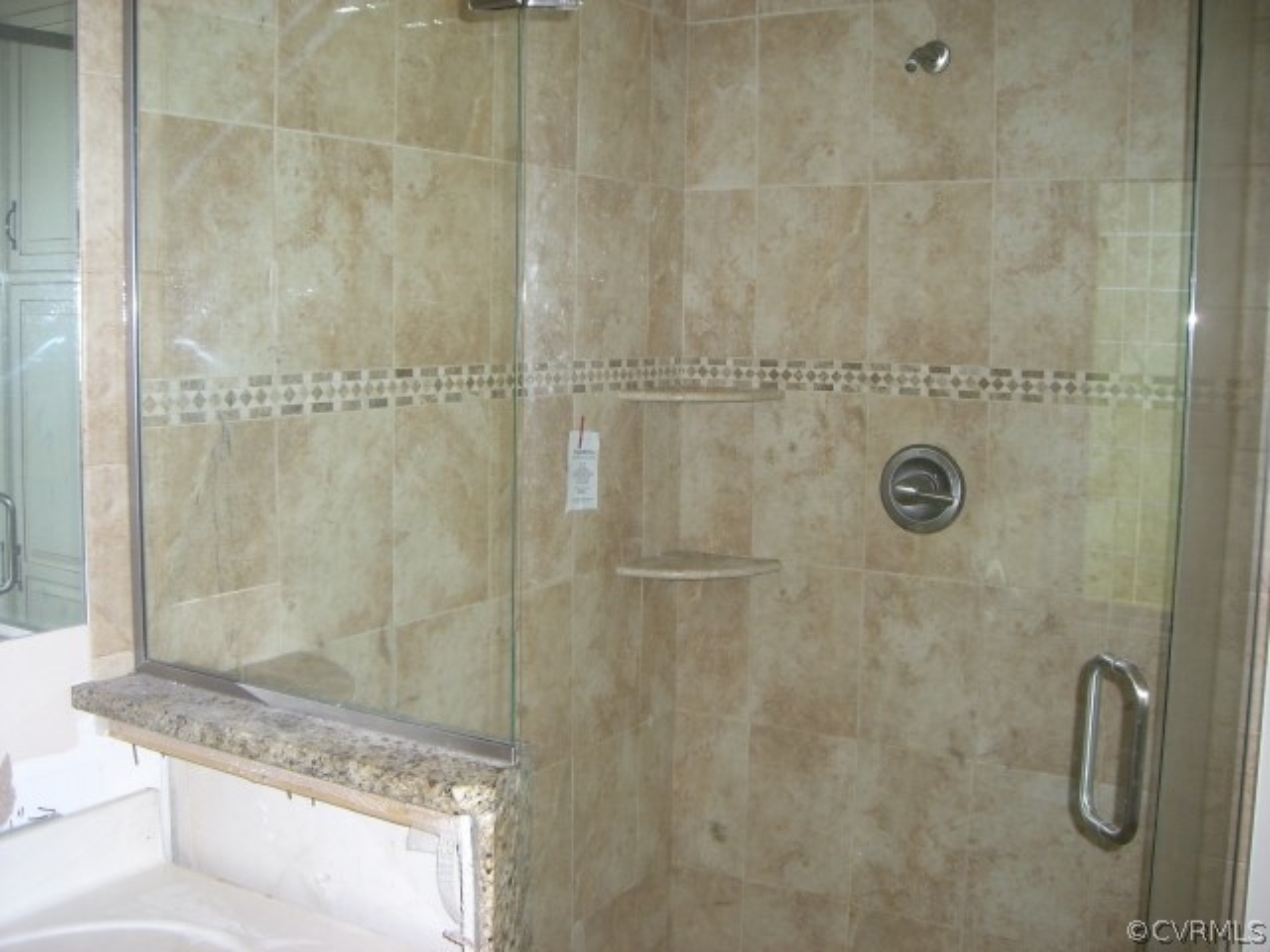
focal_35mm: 38
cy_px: 476
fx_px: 1394
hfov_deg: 49.0
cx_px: 635
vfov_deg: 37.7
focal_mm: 6.2
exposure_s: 1/60
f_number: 2.7
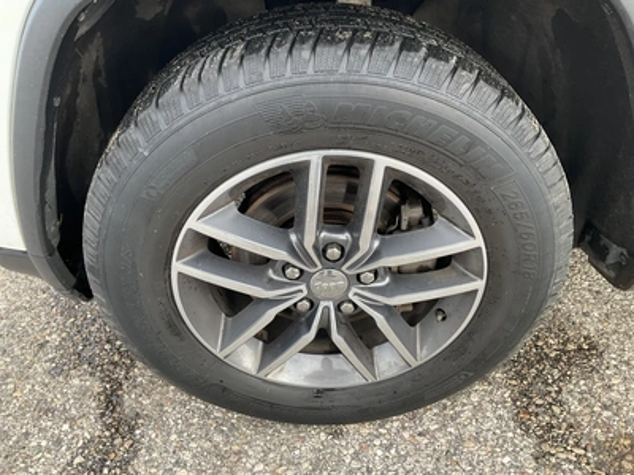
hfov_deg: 61.7
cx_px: 317
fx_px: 531
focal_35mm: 29
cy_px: 238
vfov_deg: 48.2
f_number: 1.8
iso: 32
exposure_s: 1/122
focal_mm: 3
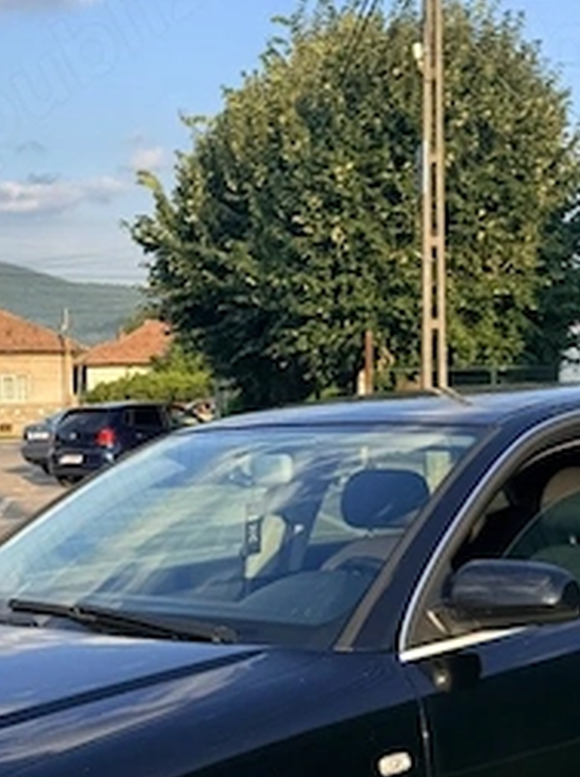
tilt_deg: -5.9
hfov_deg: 19.3
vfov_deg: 25.5
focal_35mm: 76
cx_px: 279
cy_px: 556
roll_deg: +0.6
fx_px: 1702
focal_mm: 6.76
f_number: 1.78
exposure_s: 1/1901
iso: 80
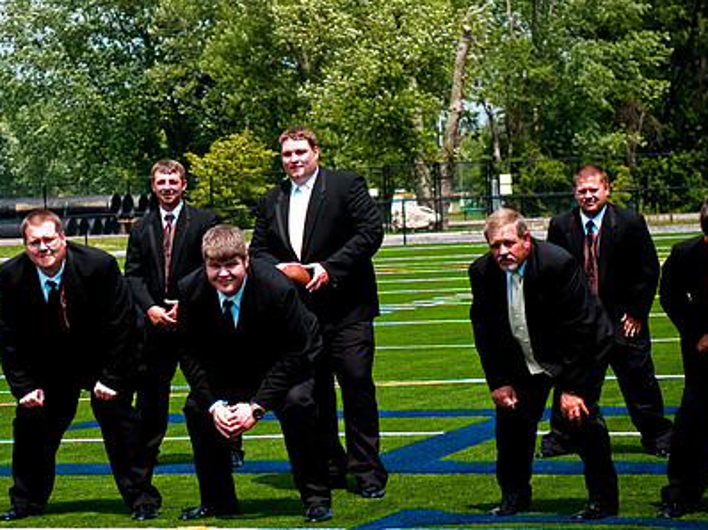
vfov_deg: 10.1
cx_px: 247
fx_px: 3005
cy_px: 191
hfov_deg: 13.4
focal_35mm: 147
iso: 200
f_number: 4
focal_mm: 70
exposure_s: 1/1600
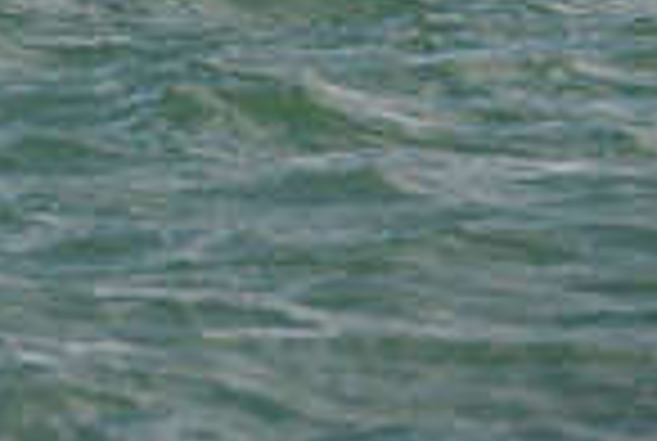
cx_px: -151
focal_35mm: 952
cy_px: -842
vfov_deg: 1.4
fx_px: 17409
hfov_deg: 2.2
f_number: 9
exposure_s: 1/1250
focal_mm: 240
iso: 280
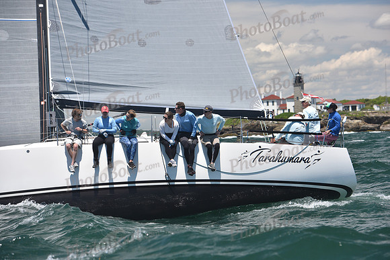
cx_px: 195
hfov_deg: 15.8
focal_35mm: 130
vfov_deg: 10.6
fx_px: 1409
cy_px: 130
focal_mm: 130
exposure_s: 1/800
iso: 320
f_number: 5.6
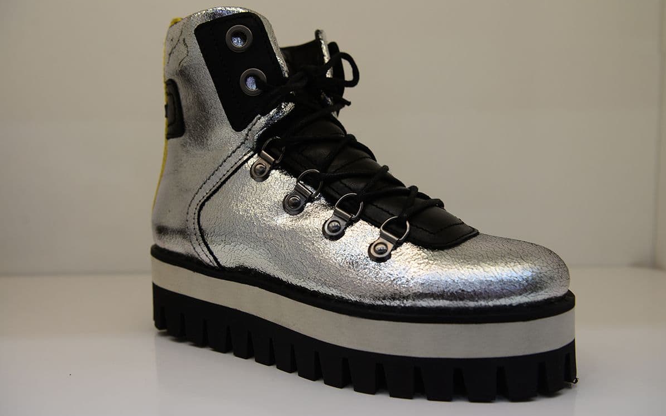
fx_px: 708
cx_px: 335
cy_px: 209
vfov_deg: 32.8
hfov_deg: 50.4
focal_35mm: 39
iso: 640
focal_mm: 38
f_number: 5.6
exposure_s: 1/800
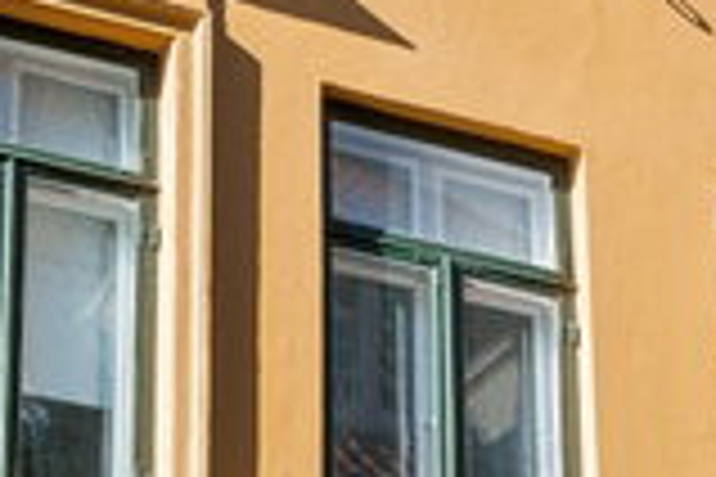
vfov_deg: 10.4
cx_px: 770
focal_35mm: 132
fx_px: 2630
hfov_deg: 15.1
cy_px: 182
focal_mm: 35
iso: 200
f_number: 10
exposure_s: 1/250
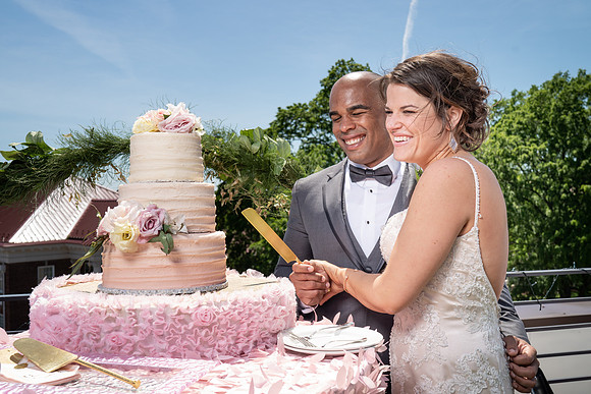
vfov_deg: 36.0
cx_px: 301
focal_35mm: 37
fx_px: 607
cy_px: 198
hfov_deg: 51.9
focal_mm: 35
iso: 50
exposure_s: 1/250
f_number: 7.1
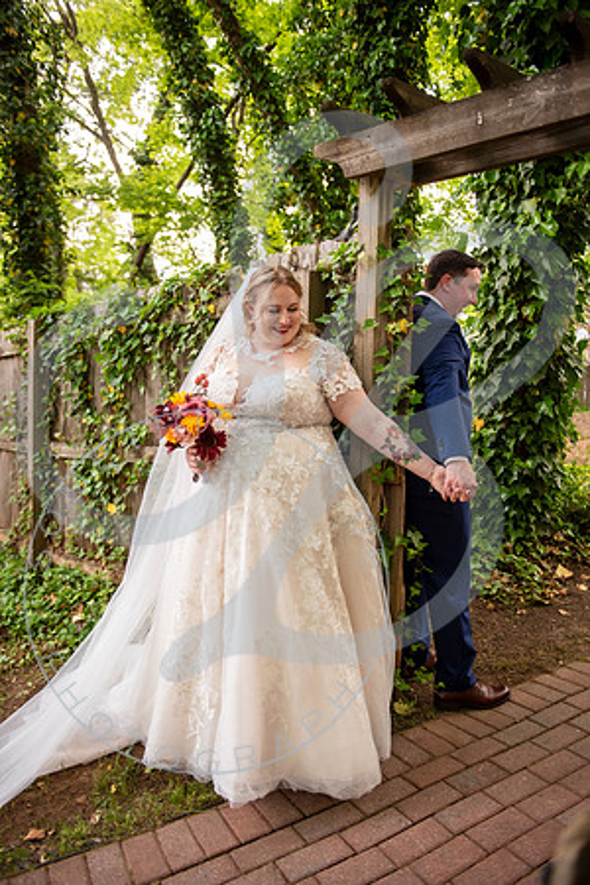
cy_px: 442
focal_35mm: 28
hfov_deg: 46.4
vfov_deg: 65.5
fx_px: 688
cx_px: 295
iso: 400
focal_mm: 28
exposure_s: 1/200
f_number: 2.8
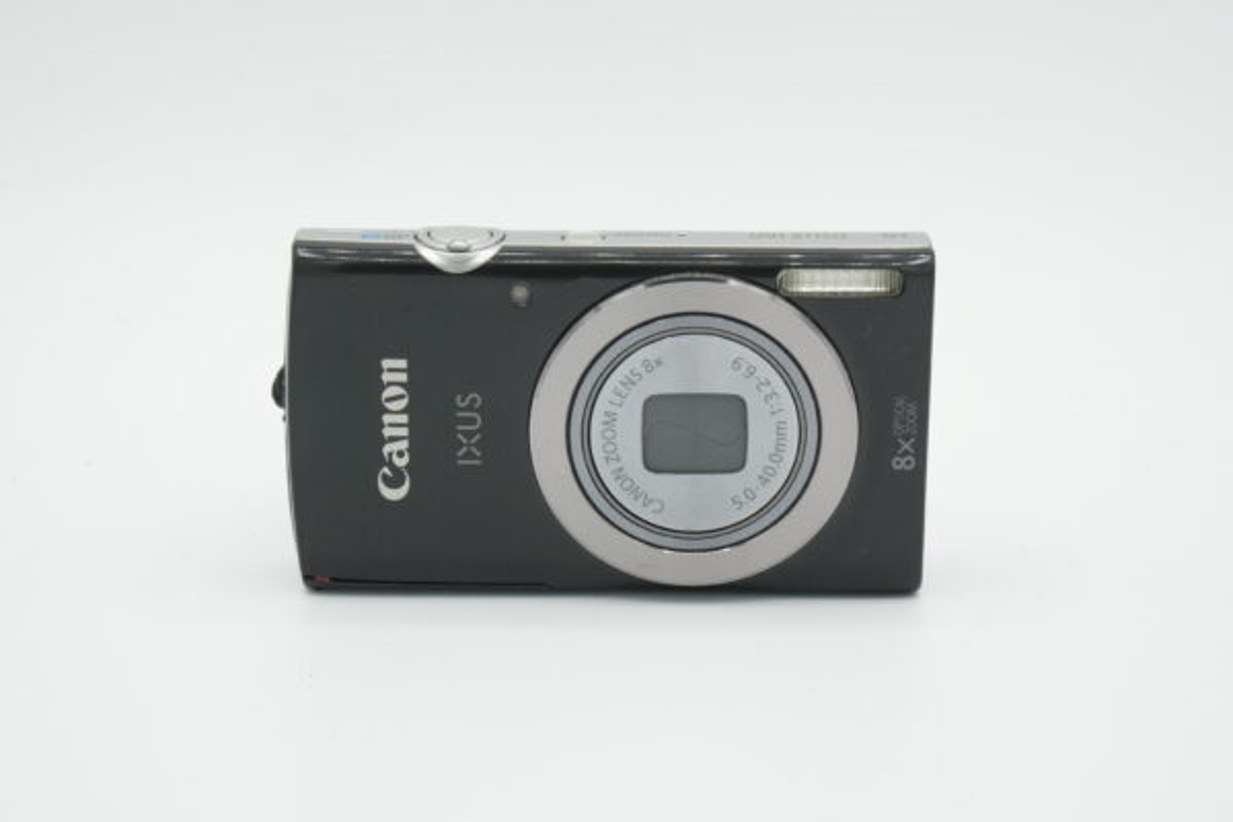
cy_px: 411
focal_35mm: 90
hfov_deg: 22.6
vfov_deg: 15.2
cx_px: 616
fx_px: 3082
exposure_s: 1/100
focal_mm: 60
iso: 400
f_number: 14
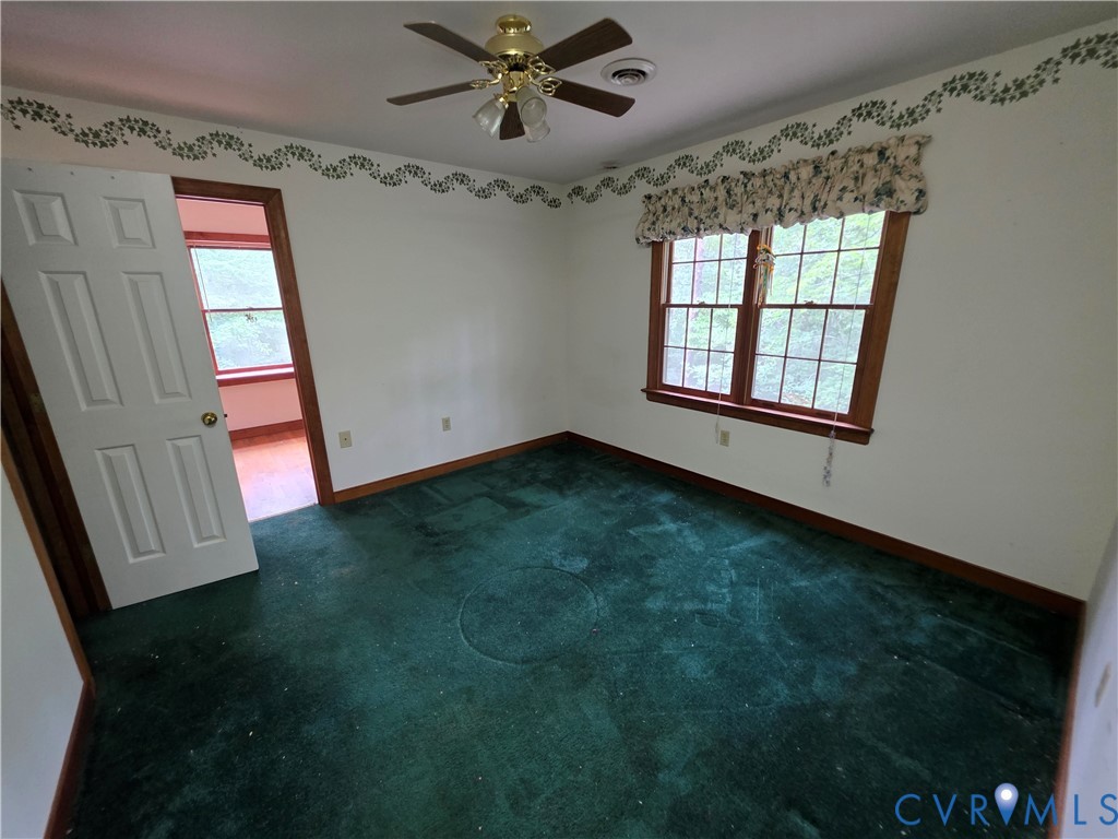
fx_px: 420
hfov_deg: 106.2
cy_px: 420
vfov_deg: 89.9
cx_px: 559
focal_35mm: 13
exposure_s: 1/51.6
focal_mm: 2.2
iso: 500
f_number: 1.9
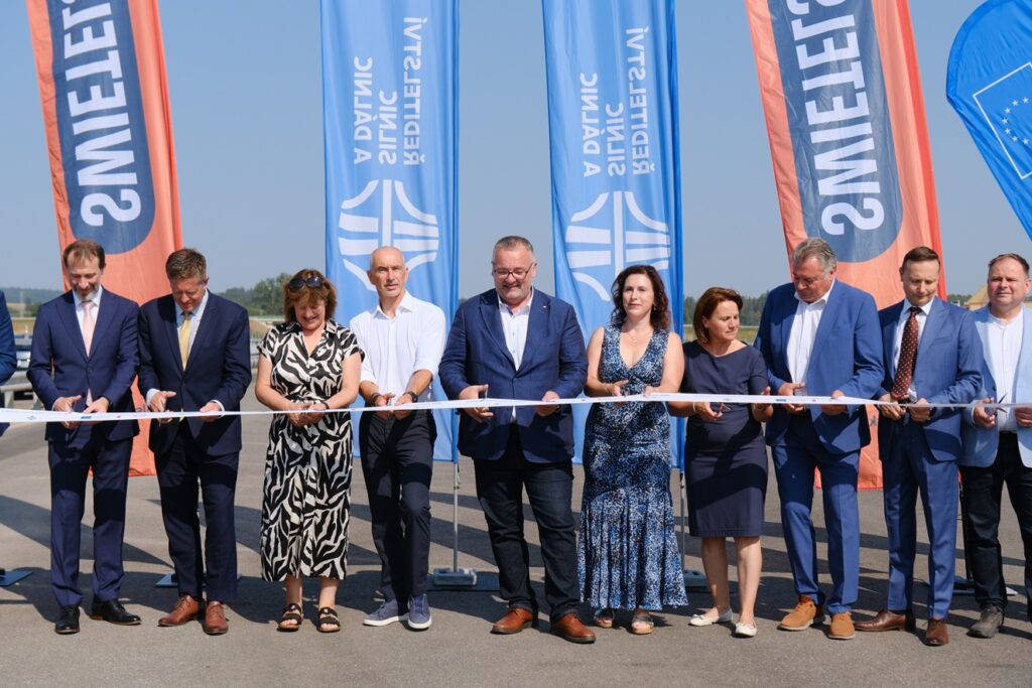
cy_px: 344
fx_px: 1433
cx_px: 516
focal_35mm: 50
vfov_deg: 27.0
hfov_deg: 39.6
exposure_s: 1/2400
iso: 320
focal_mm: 33
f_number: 4.5
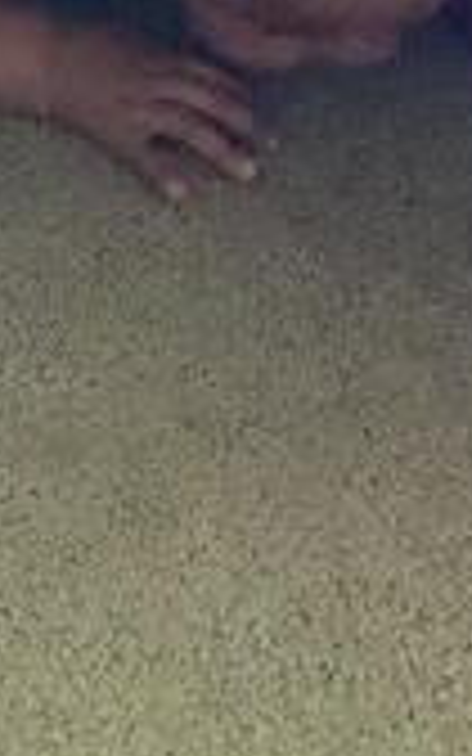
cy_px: -320
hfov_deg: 12.9
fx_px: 2017
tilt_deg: -21.3
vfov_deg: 19.1
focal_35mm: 98
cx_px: -128
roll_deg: -1.4
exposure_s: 1/30
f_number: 2.4
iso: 640
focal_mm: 3.3
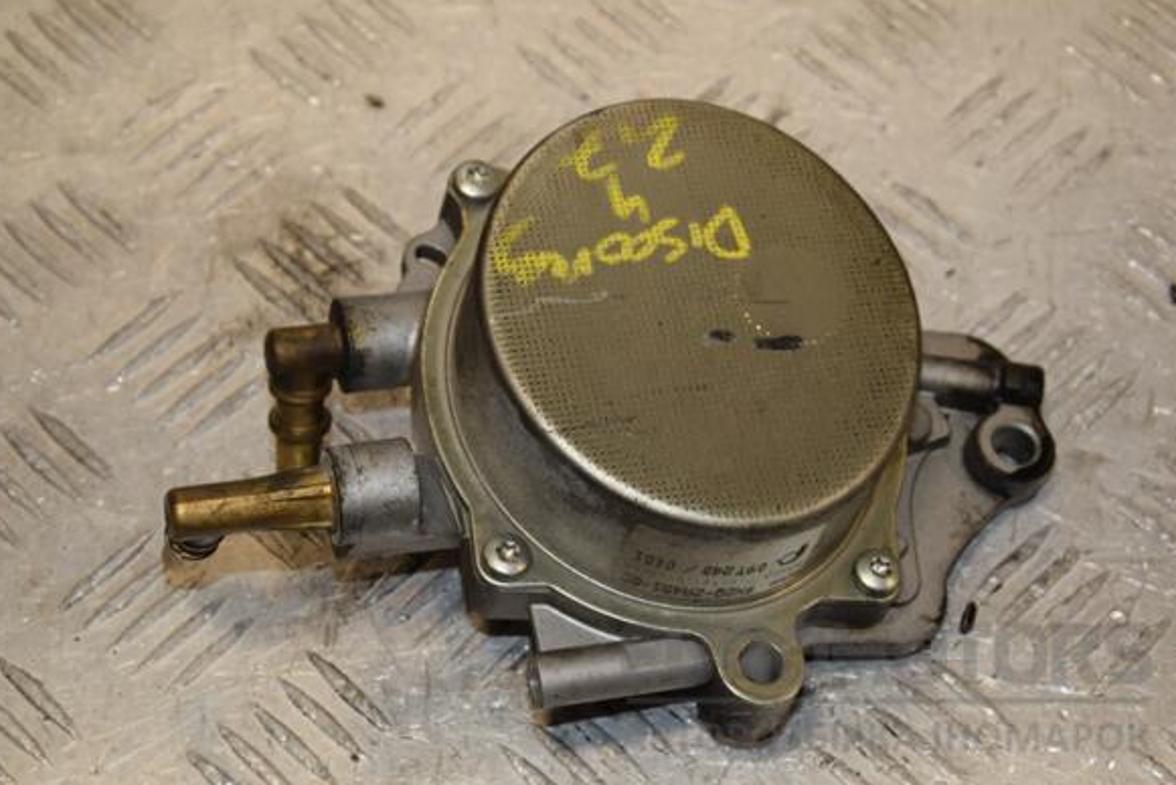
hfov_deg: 21.2
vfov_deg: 14.3
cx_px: 583
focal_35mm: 96
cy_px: 384
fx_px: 3137
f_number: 8
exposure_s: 1/200
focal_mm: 62
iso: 800
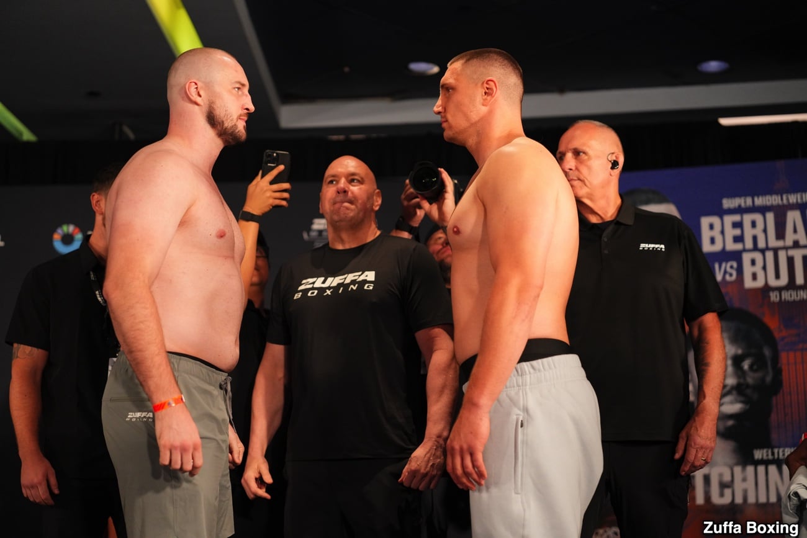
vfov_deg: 27.0
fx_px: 1121
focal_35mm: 50
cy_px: 269
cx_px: 404
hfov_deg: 39.6
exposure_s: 1/1000
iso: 2500
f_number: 2
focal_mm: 50
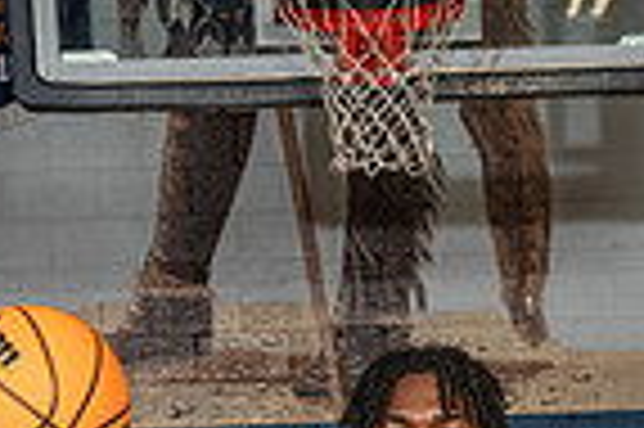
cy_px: 973
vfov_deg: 8.9
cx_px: 464
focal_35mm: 142
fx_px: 2537
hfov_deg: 14.4
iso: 125
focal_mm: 45
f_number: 7.1
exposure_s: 1/125
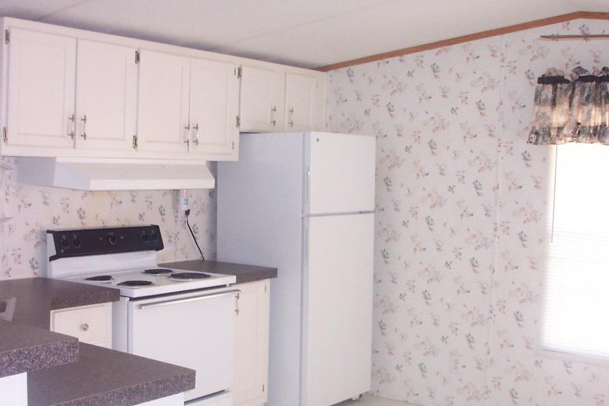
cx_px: 229
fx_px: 795
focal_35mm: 47
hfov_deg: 41.6
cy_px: 246
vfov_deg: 28.6
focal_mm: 7.5
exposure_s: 1/30
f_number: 2.8
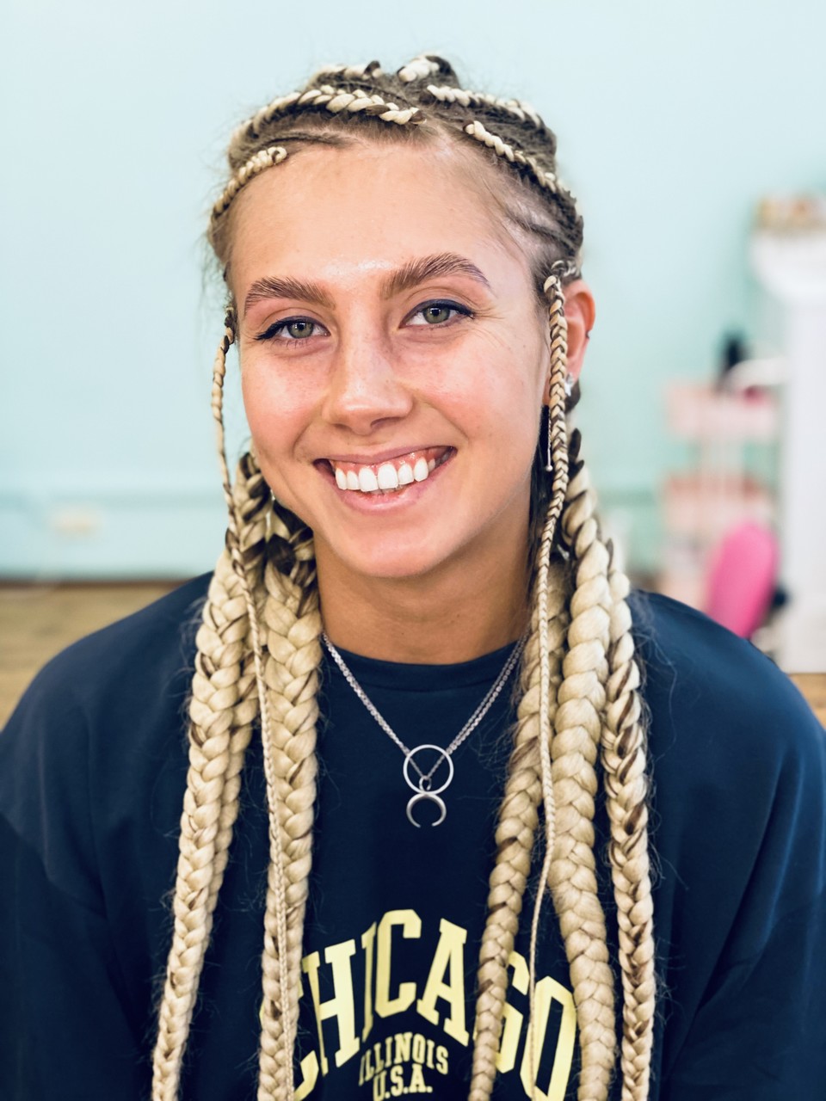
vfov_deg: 36.8
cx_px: 413
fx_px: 1654
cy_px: 550
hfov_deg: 28.0
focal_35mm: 52
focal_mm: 6
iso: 160
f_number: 2
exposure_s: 1/100
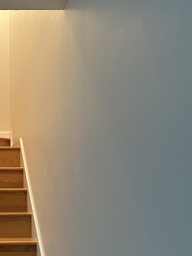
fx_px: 436
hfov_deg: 23.3
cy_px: 199
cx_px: -19
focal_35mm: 59
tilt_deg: -1.3
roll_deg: +0.0
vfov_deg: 32.0
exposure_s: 1/60
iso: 500
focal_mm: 6.86
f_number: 1.78
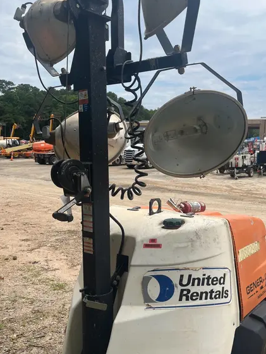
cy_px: 199
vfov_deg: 53.8
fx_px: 348
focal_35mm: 34
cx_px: 172
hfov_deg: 41.4
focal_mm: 5.1
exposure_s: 1/4484
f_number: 1.6
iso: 50
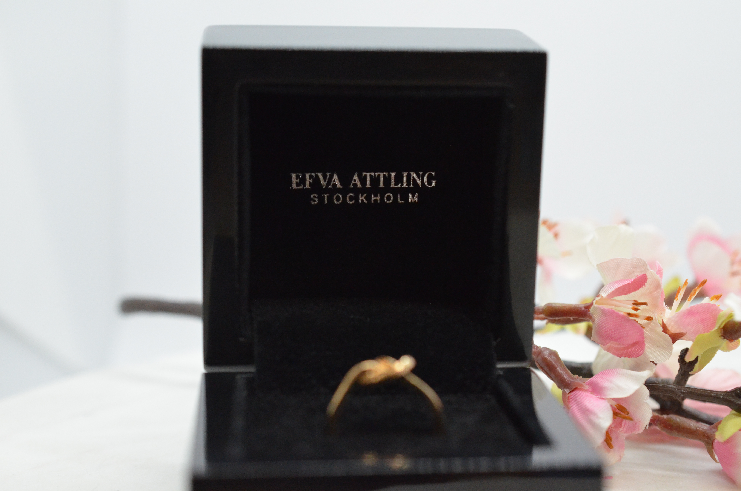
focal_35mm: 60
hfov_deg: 33.5
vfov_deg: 22.5
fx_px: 1232
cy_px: 246
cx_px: 370
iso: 3200
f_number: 5
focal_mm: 40
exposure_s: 1/1000
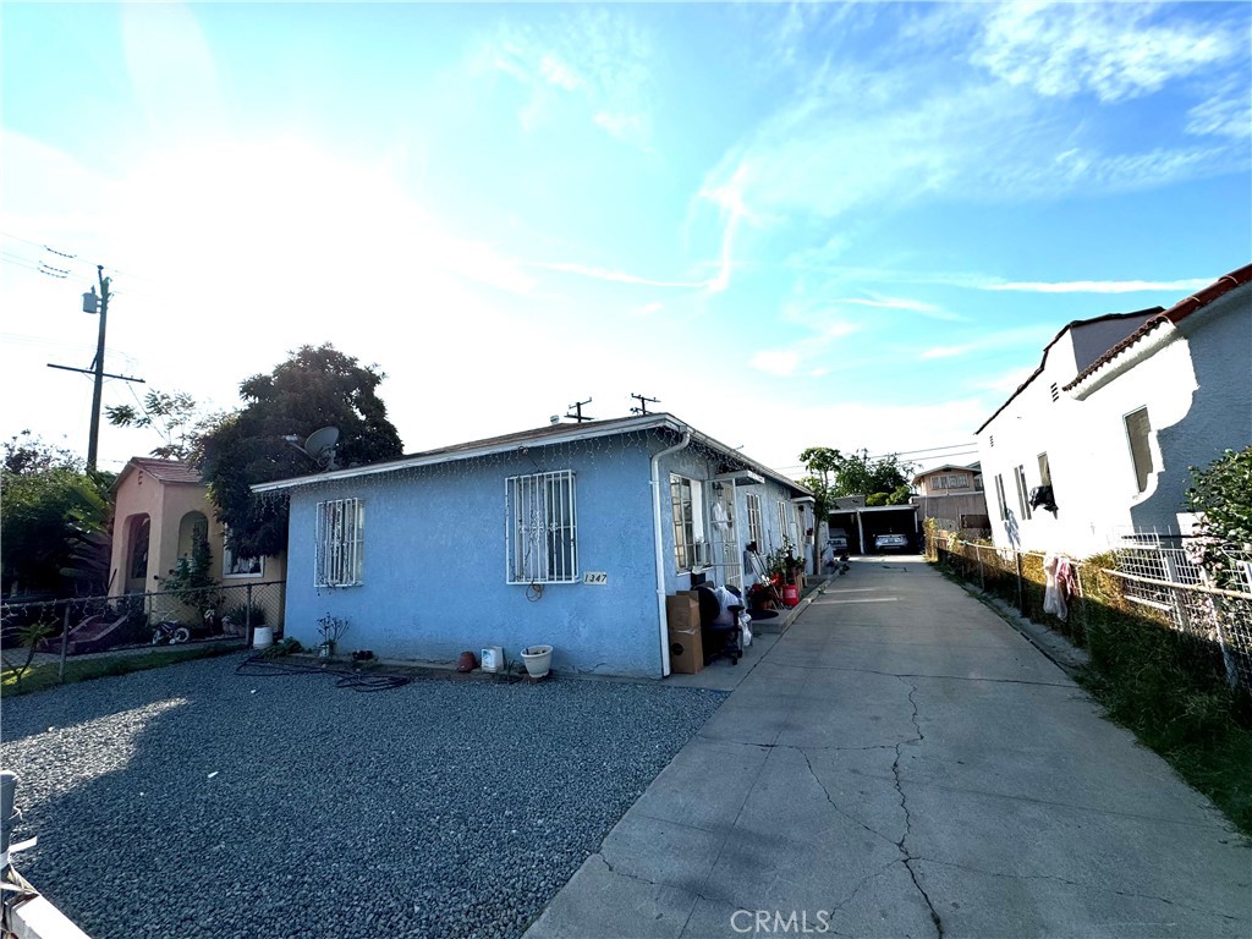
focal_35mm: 14
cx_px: 626
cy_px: 470
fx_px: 506
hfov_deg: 102.1
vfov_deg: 85.7
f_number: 2.2
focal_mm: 2.22
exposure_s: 1/3906
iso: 50
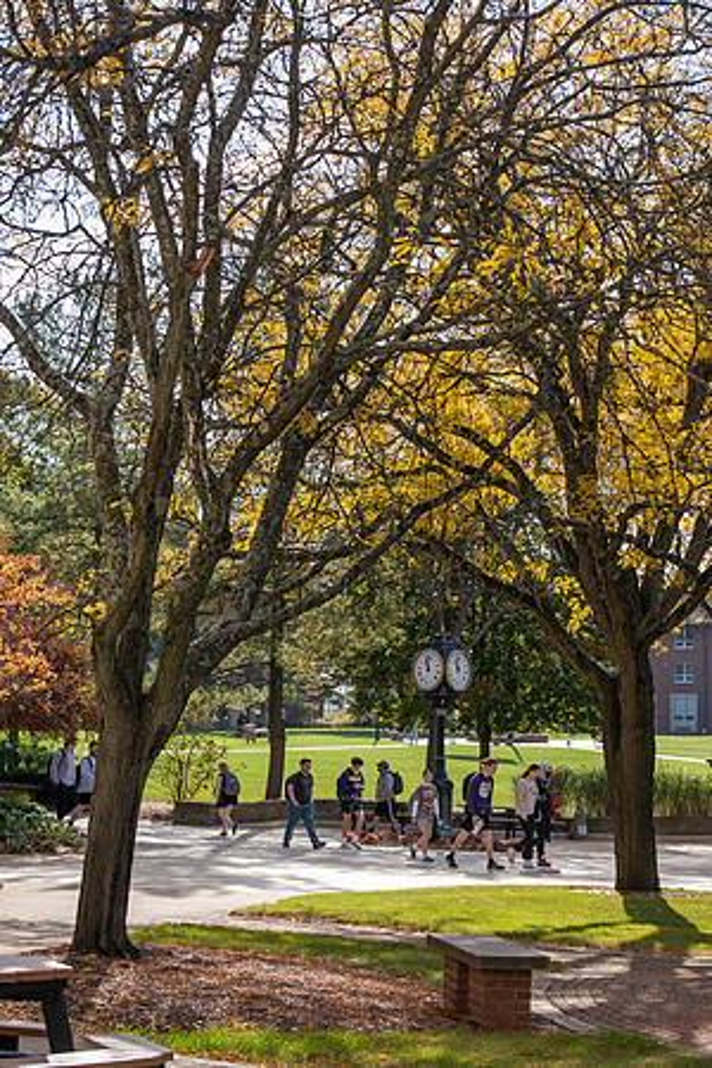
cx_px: 356
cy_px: 534
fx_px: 2077
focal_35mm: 70
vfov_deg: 28.8
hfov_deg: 19.5
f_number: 5.6
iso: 200
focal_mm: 70
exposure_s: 1/400
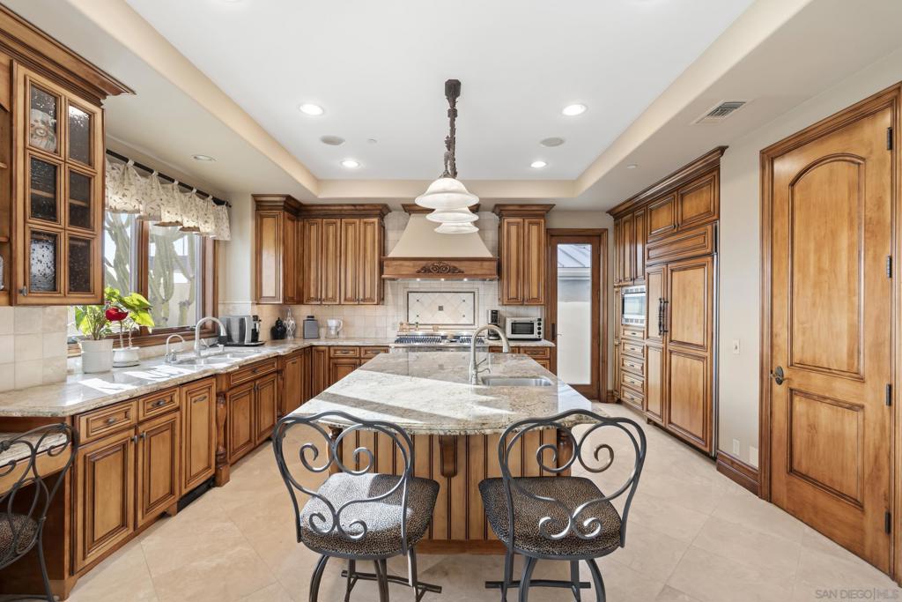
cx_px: 451
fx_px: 401
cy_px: 301
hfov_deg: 96.7
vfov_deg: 73.8
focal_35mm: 16
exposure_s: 1/10
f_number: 8
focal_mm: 16
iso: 500
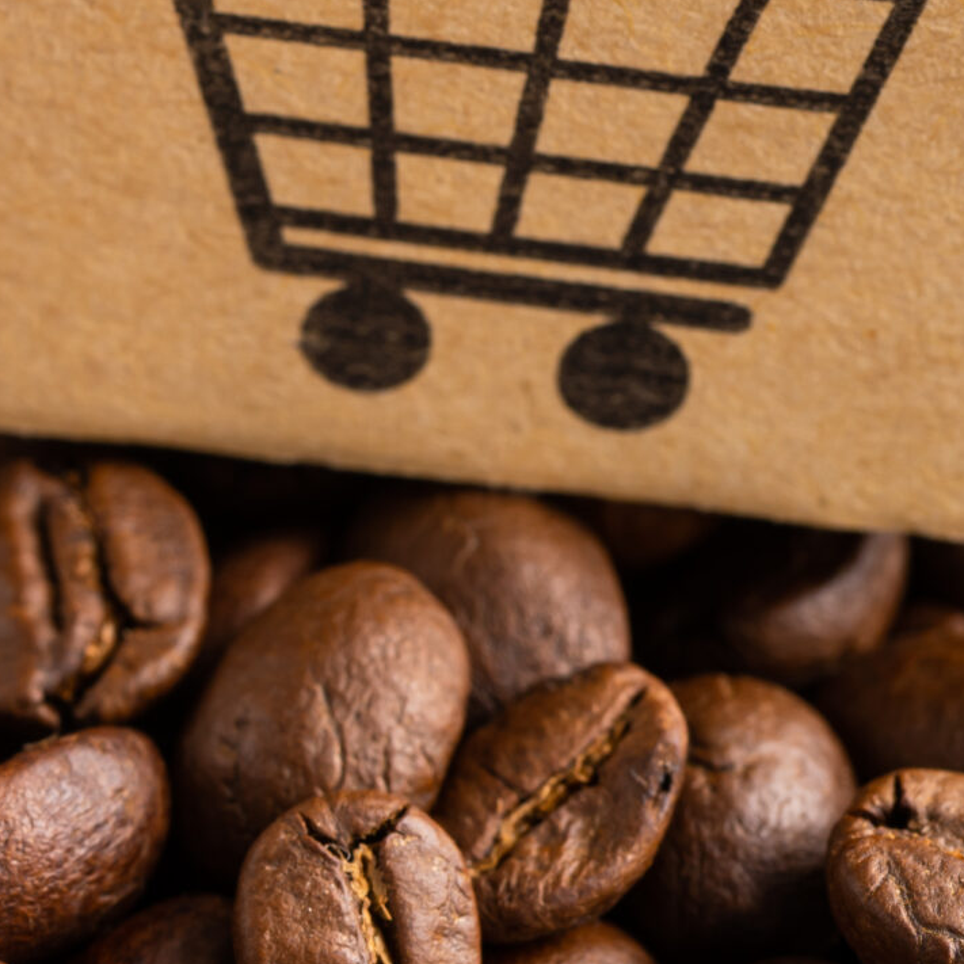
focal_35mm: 153
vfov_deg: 11.2
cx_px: -363
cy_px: -161
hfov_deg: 11.1
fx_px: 4821
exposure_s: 1/80
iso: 100
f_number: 8
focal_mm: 50
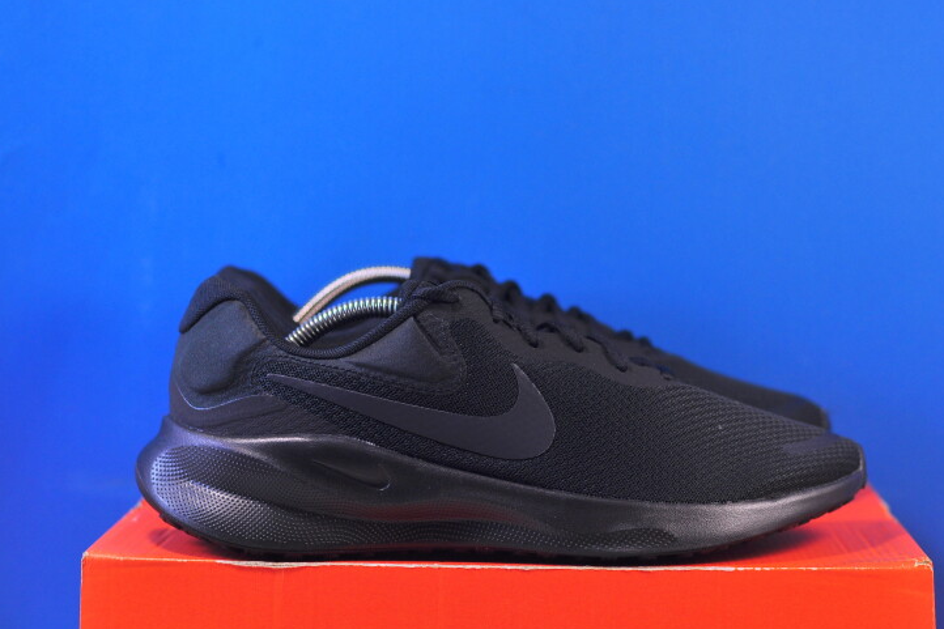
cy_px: 303
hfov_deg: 24.5
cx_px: 502
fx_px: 2176
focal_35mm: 83
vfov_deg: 16.4
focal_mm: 50
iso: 250
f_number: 2.8
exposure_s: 1/250
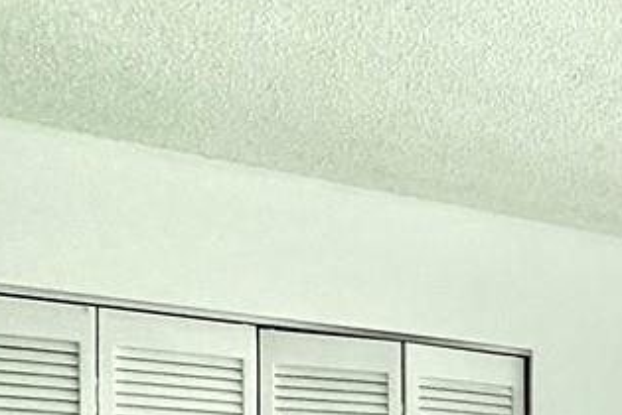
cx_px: 1301
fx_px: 1278
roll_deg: +0.4
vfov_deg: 16.9
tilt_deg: -0.3
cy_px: 597
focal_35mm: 74
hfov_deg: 17.5
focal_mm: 2.22
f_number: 2.2
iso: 40
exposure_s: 1/134
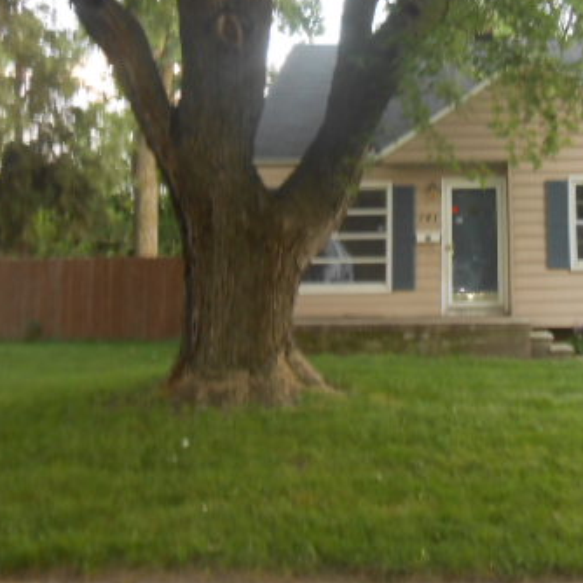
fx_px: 838
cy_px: 169
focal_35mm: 44
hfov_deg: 37.1
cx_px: 459
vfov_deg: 37.7
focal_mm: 4.6
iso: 160
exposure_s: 1/30
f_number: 3.5
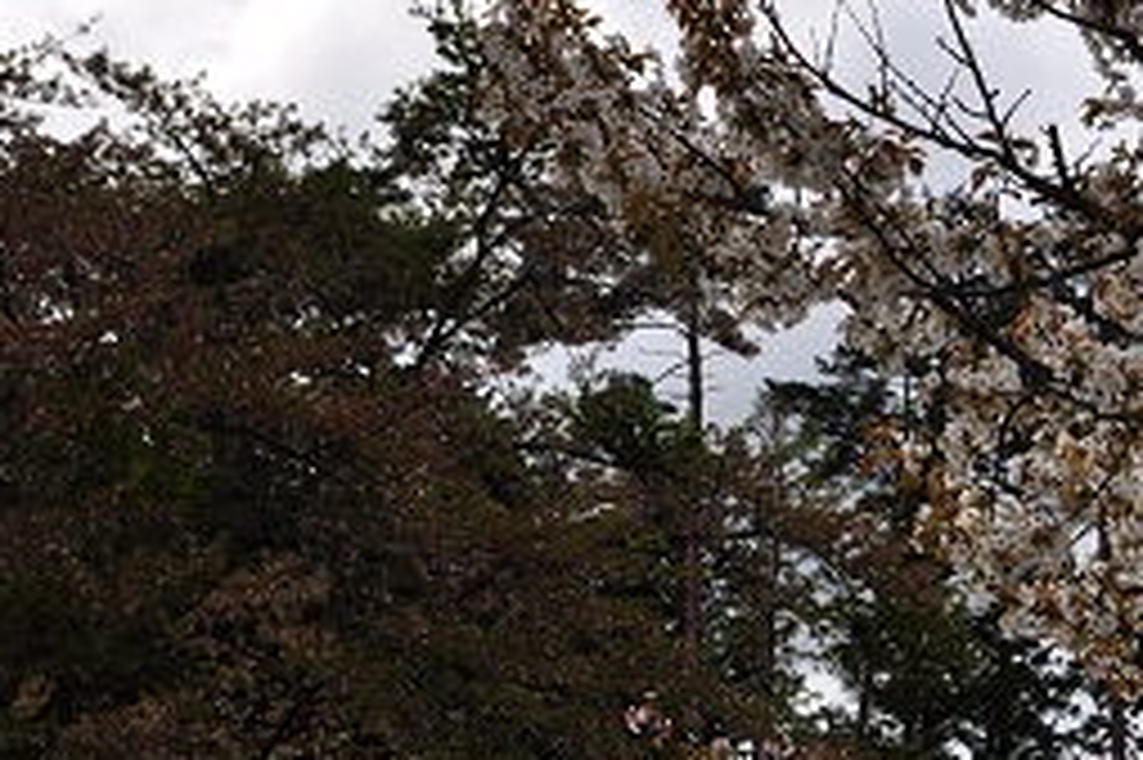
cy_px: 452
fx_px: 3617
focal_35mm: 114
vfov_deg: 12.0
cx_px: 1082
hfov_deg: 17.6
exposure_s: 1/500
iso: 200
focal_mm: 40
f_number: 11
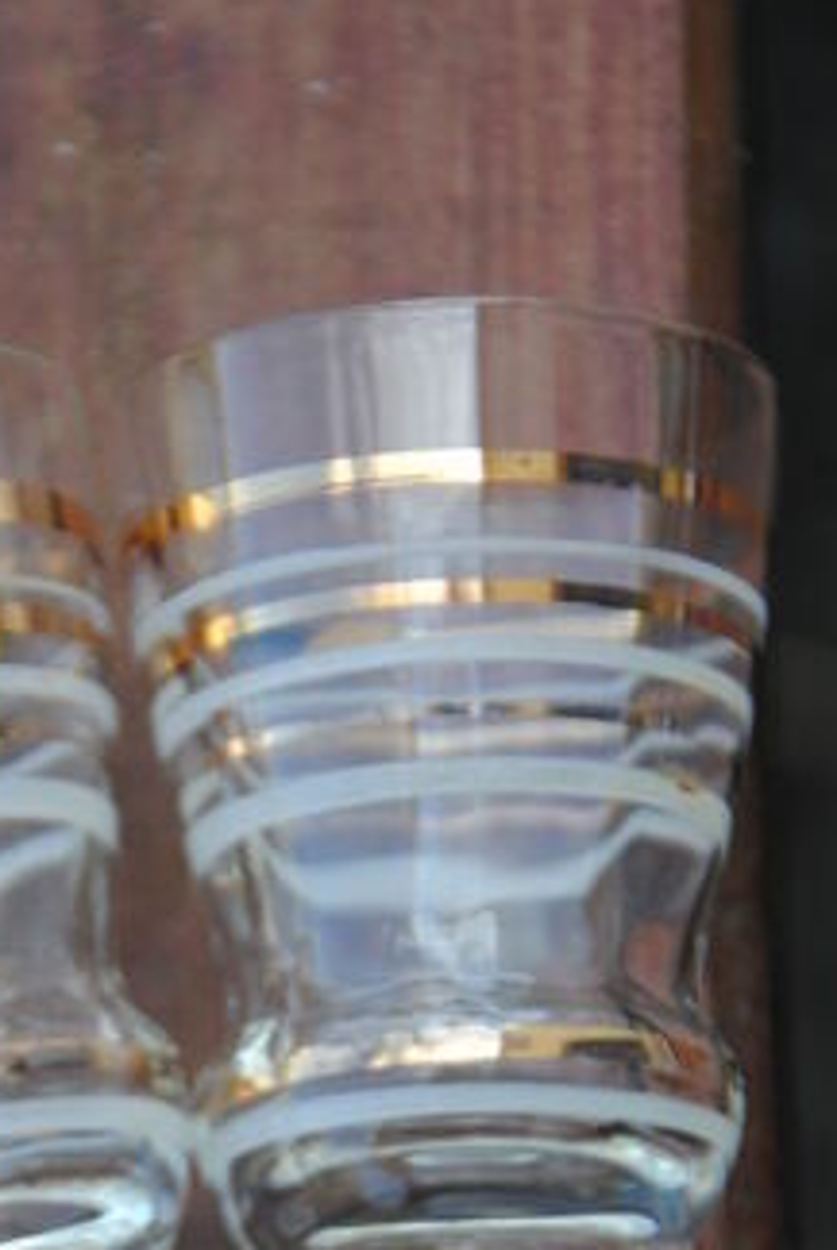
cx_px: 135
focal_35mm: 282
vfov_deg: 7.3
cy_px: 1275
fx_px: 9806
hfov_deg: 4.9
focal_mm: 85
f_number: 5.6
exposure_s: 1/250
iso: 200
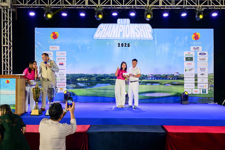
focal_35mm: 28
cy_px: 75
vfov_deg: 45.7
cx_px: 112
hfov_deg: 64.6
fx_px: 178
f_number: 6.3
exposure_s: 1/200
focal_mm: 28.5
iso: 2500
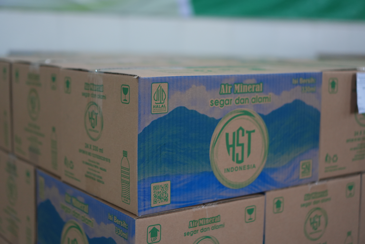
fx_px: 532
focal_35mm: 52
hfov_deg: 37.9
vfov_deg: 25.8
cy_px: 122
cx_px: 182
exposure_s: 1/60
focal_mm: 35
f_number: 1.8
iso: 640
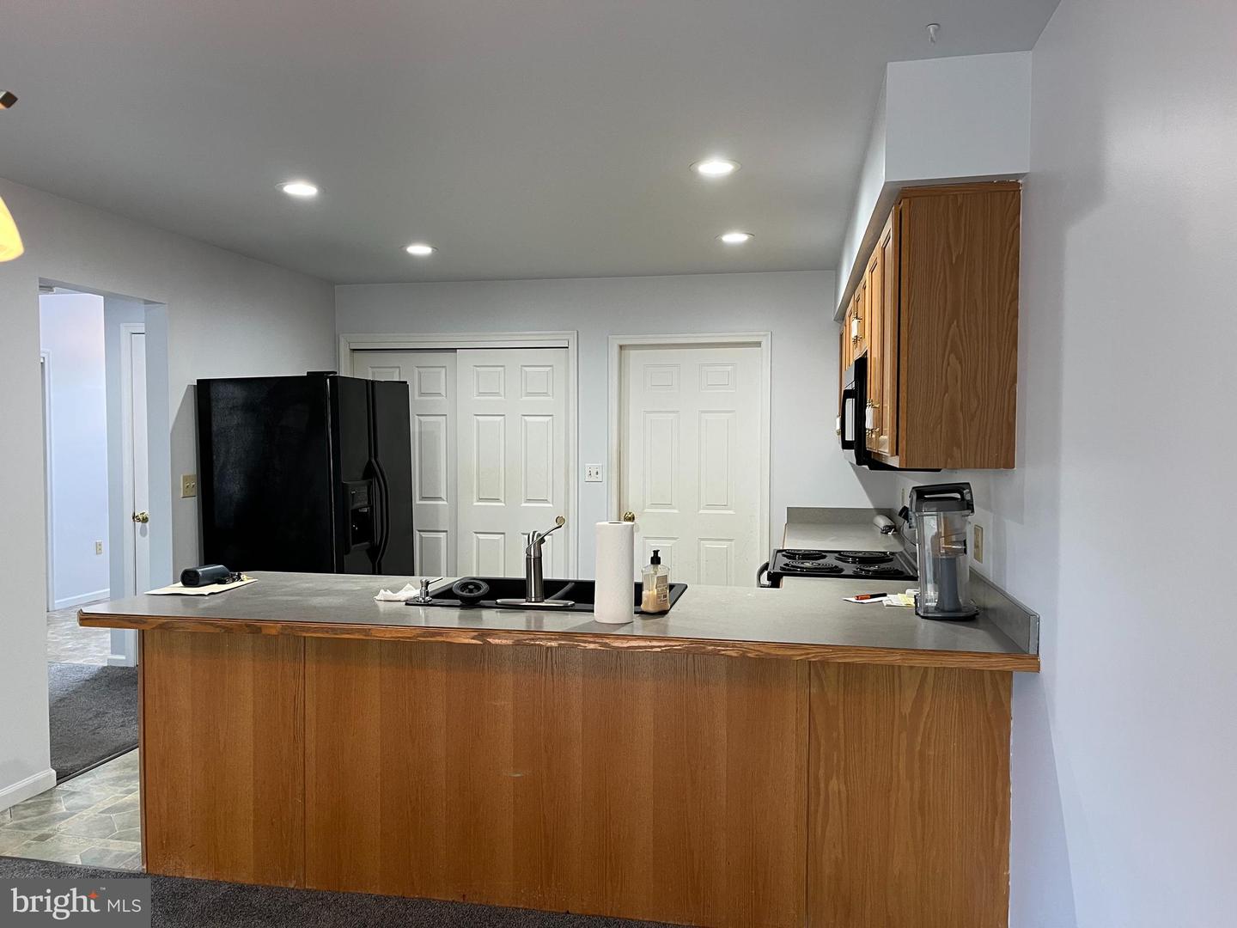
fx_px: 929
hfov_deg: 67.3
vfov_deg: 53.1
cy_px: 464
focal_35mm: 26
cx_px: 618
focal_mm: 5.1
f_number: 1.6
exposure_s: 1/60
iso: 125
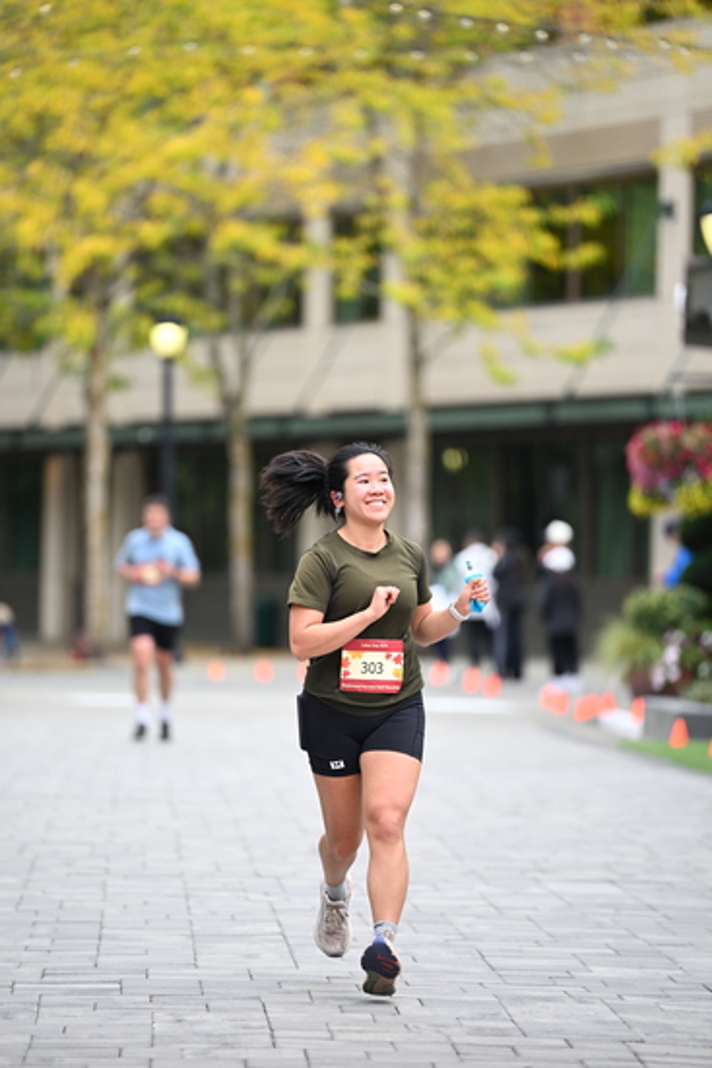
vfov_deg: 10.3
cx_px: 356
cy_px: 534
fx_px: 5929
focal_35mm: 200
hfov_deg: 6.9
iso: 640
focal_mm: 200
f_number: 2.8
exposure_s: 1/1600
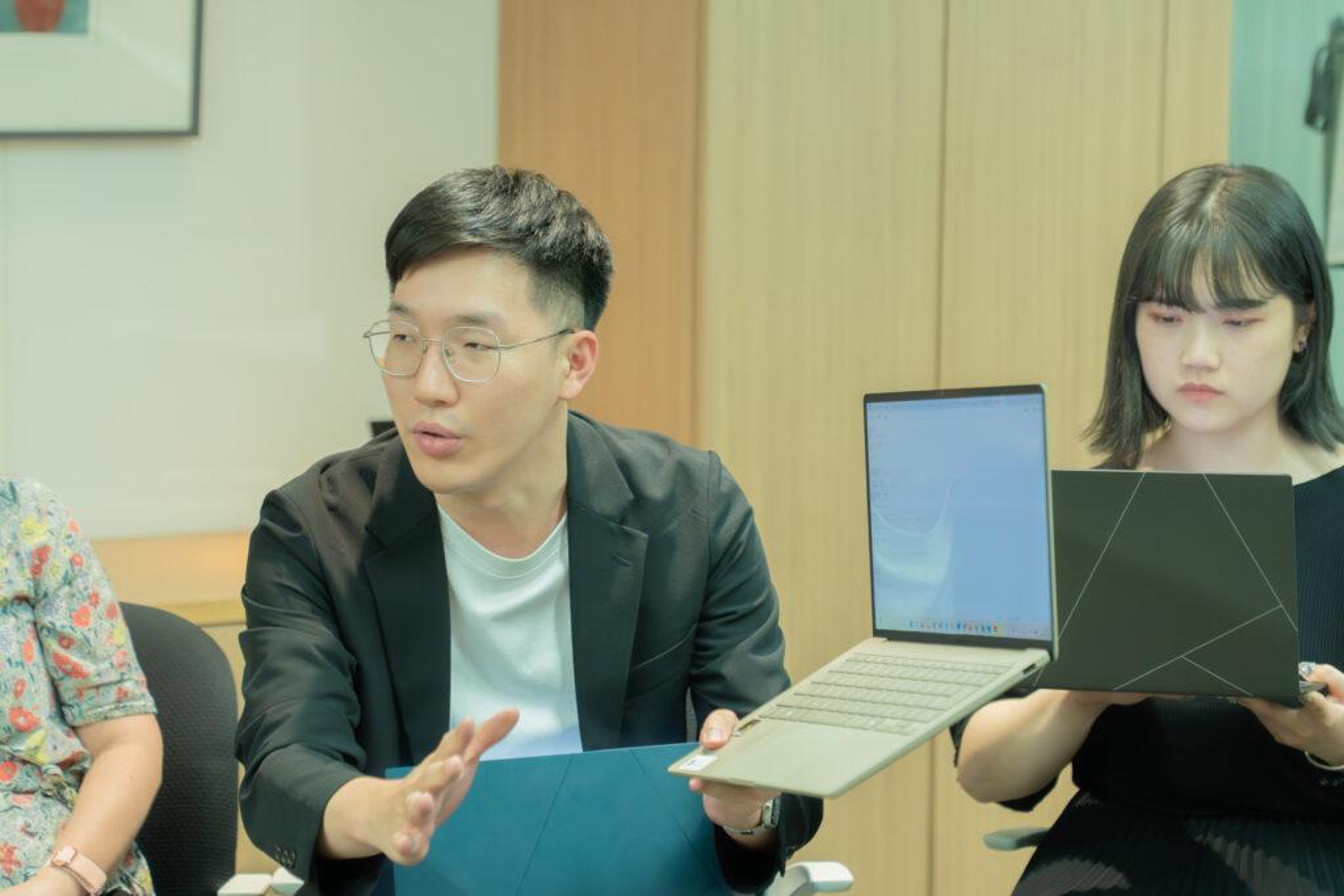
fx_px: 3734
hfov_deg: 20.4
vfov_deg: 13.7
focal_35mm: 100
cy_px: 448
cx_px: 672
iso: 1600
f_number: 2.8
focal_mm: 67
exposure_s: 1/250
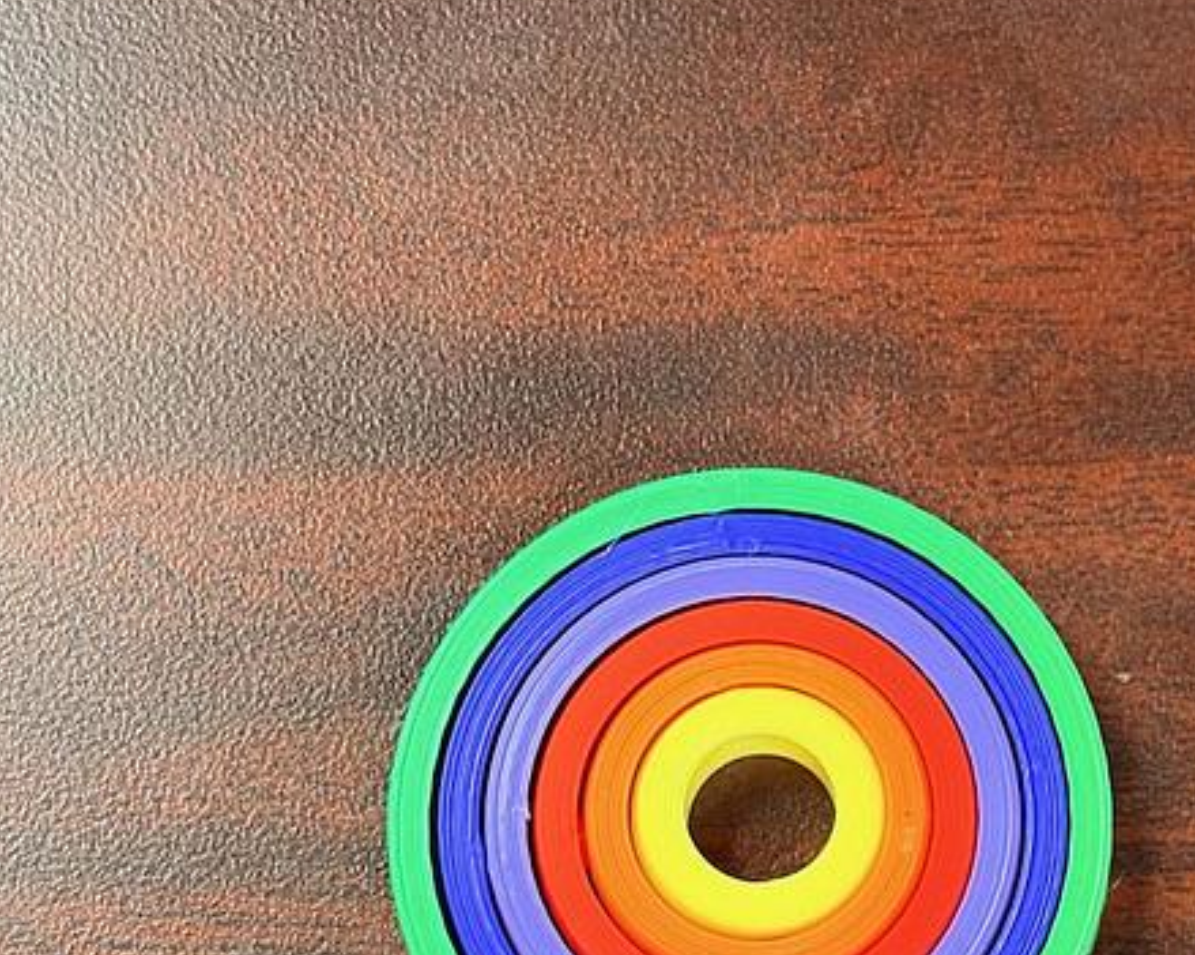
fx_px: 3677
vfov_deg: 14.7
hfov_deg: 18.4
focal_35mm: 104
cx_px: 757
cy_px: 834
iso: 250
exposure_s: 1/40
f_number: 1.6
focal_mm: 5.96
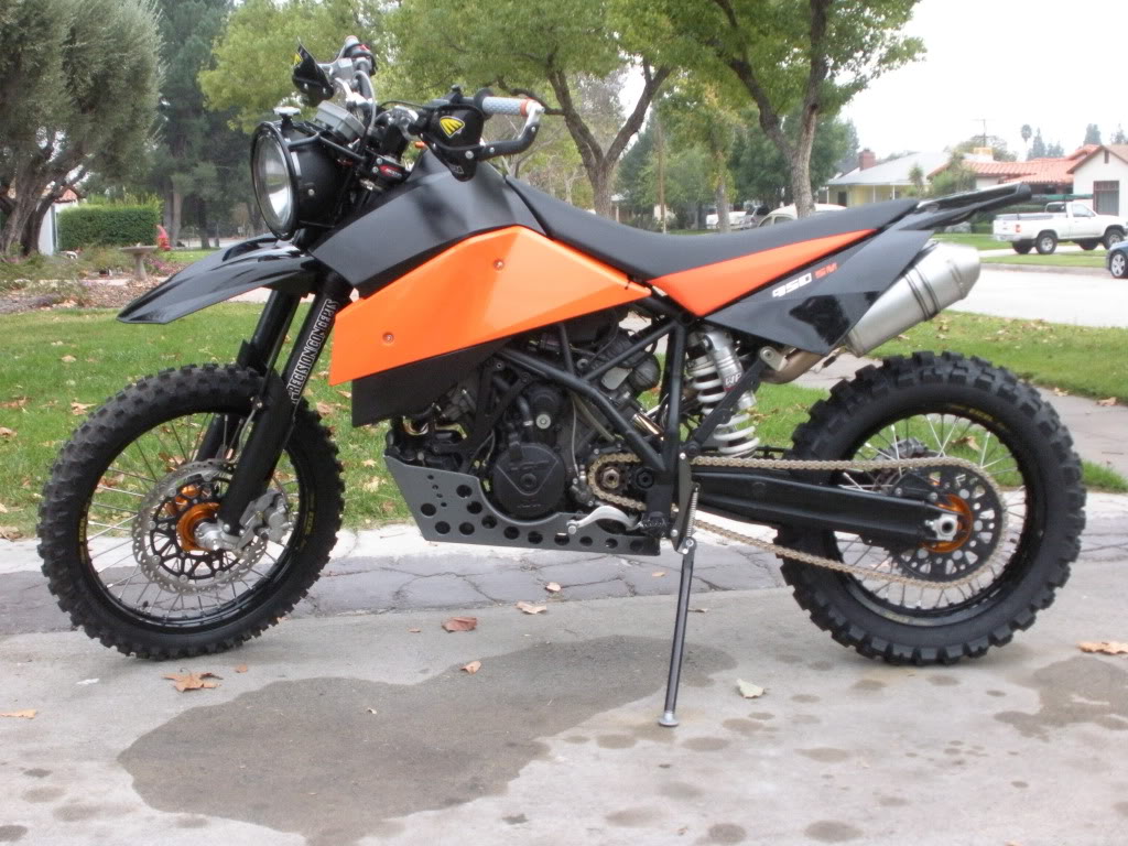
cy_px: 423
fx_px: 1434
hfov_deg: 42.9
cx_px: 564
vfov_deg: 32.9
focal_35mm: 44
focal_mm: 7.7
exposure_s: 1/115
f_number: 4
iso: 417
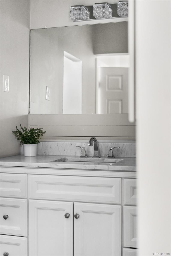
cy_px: 128
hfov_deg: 27.0
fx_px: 357
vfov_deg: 39.6
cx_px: 86
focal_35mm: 50
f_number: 1.8
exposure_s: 1/80
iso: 500
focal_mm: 50
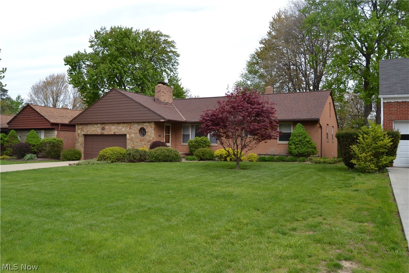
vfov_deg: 47.9
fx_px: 307
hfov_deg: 67.4
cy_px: 136
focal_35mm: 27
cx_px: 204
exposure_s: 1/200
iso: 100
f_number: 7.1
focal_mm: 18
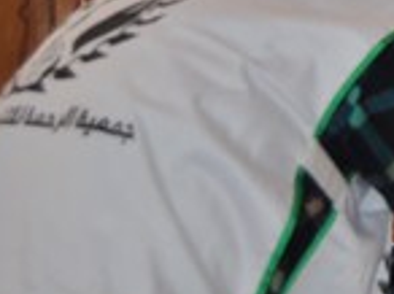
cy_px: -90
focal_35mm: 139
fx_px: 1580
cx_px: 702
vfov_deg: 10.4
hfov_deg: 12.9
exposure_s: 1/125
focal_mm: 22
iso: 400
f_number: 3.5
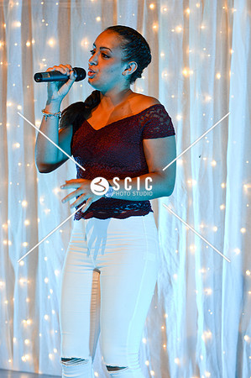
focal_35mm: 158
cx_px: 126
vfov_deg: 13.1
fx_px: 1651
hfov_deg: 8.7
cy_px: 189
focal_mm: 105
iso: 400
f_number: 4.5
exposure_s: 1/80
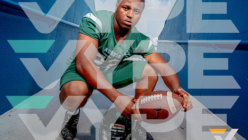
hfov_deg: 69.8
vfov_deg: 42.9
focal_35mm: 27
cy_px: 65
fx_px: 178
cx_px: 132
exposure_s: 1/125
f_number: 9.5
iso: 100
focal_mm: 24
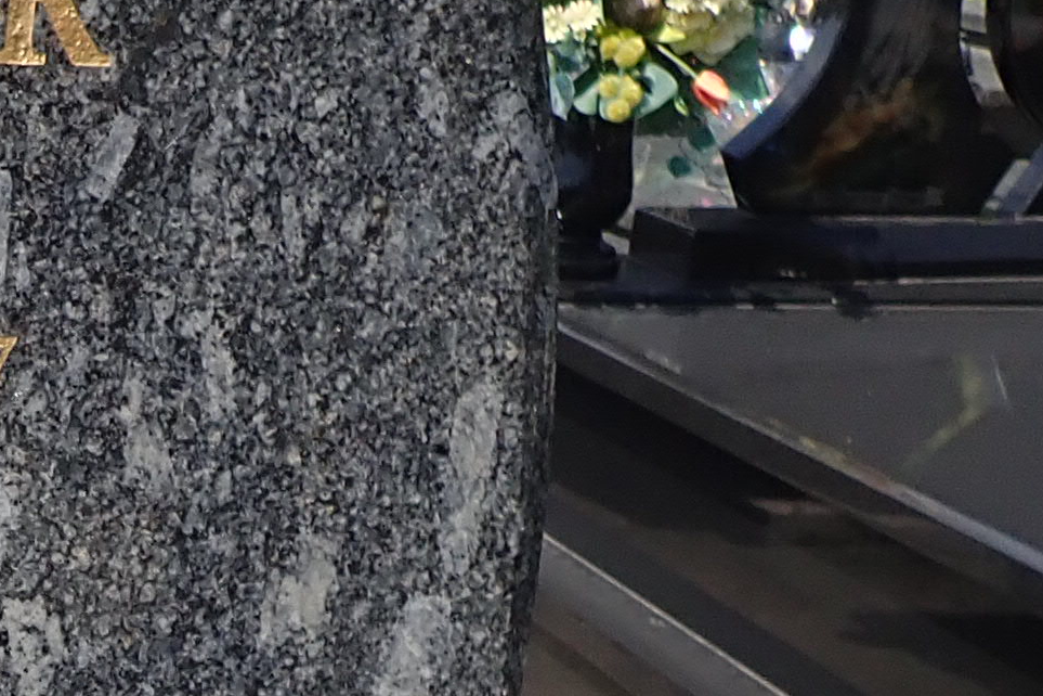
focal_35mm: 108
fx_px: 3129
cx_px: -682
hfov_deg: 16.6
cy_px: 927
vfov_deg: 12.3
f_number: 8
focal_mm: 4.5
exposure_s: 1/200
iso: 100
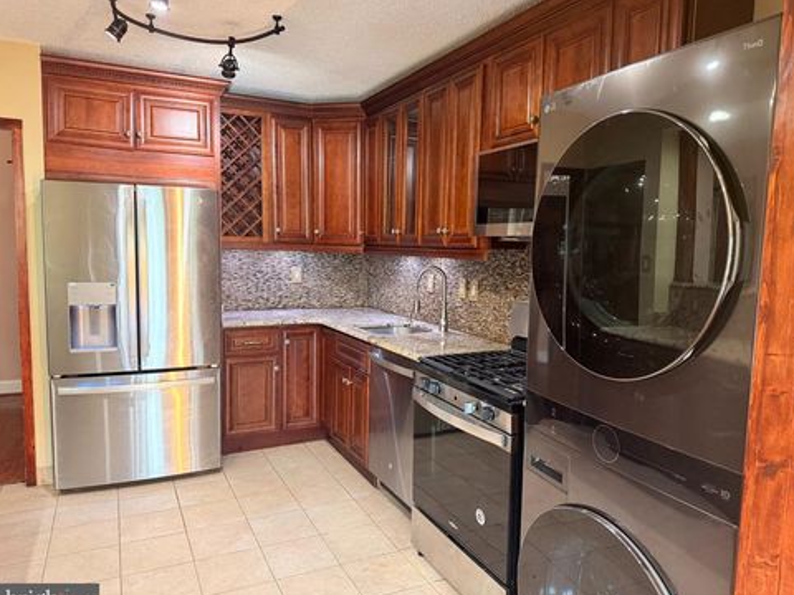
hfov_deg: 69.4
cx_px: 412
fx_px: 573
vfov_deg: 54.9
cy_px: 307
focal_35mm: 25
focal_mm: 6.76
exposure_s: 1/60
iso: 500
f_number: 1.78
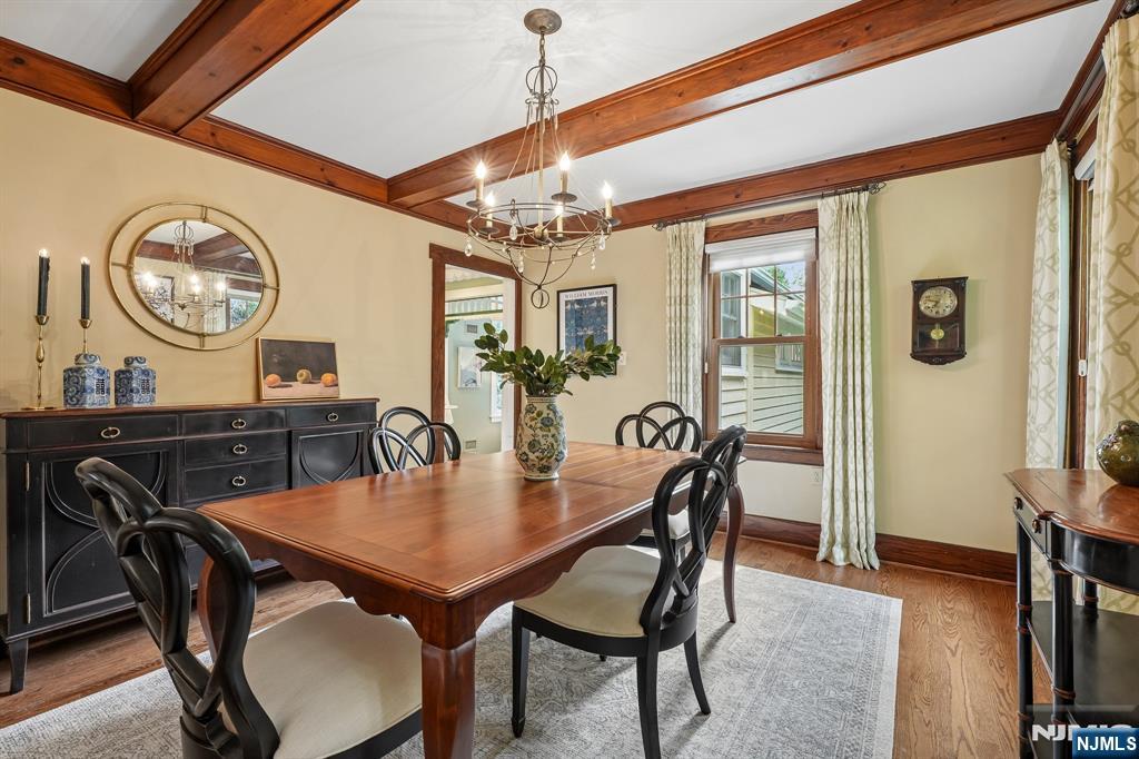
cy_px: 380
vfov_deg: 73.7
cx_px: 570
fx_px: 506
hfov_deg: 96.8
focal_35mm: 16
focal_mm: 16
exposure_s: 1/13
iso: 800
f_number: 8
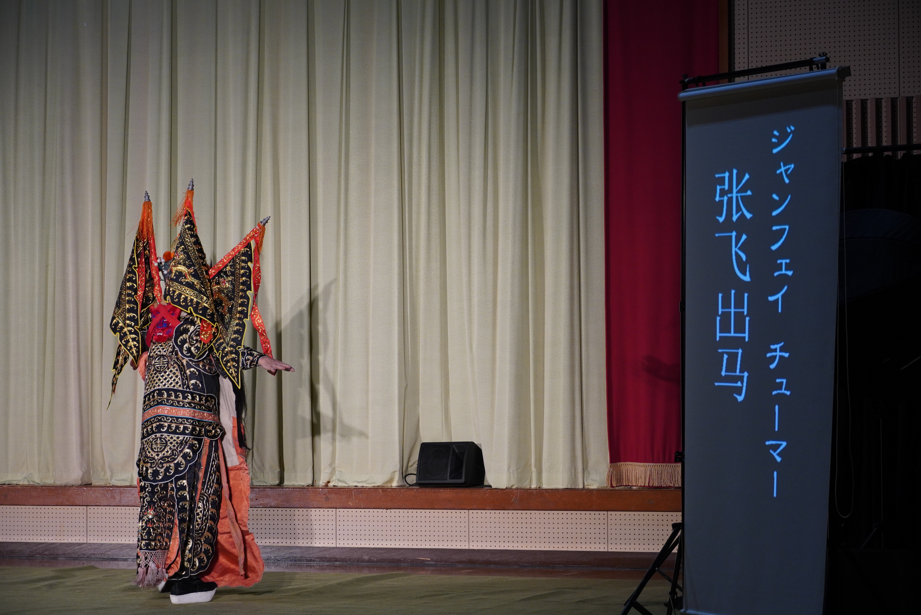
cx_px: 460
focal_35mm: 86
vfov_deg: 16.0
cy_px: 308
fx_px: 2188
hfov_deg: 23.8
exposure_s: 1/160
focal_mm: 57
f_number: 5.6
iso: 800
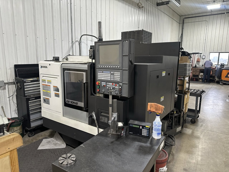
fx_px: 159
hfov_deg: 71.6
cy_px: 86
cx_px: 114
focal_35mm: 24
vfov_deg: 56.8
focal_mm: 6.9
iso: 200
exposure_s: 1/120
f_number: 1.8
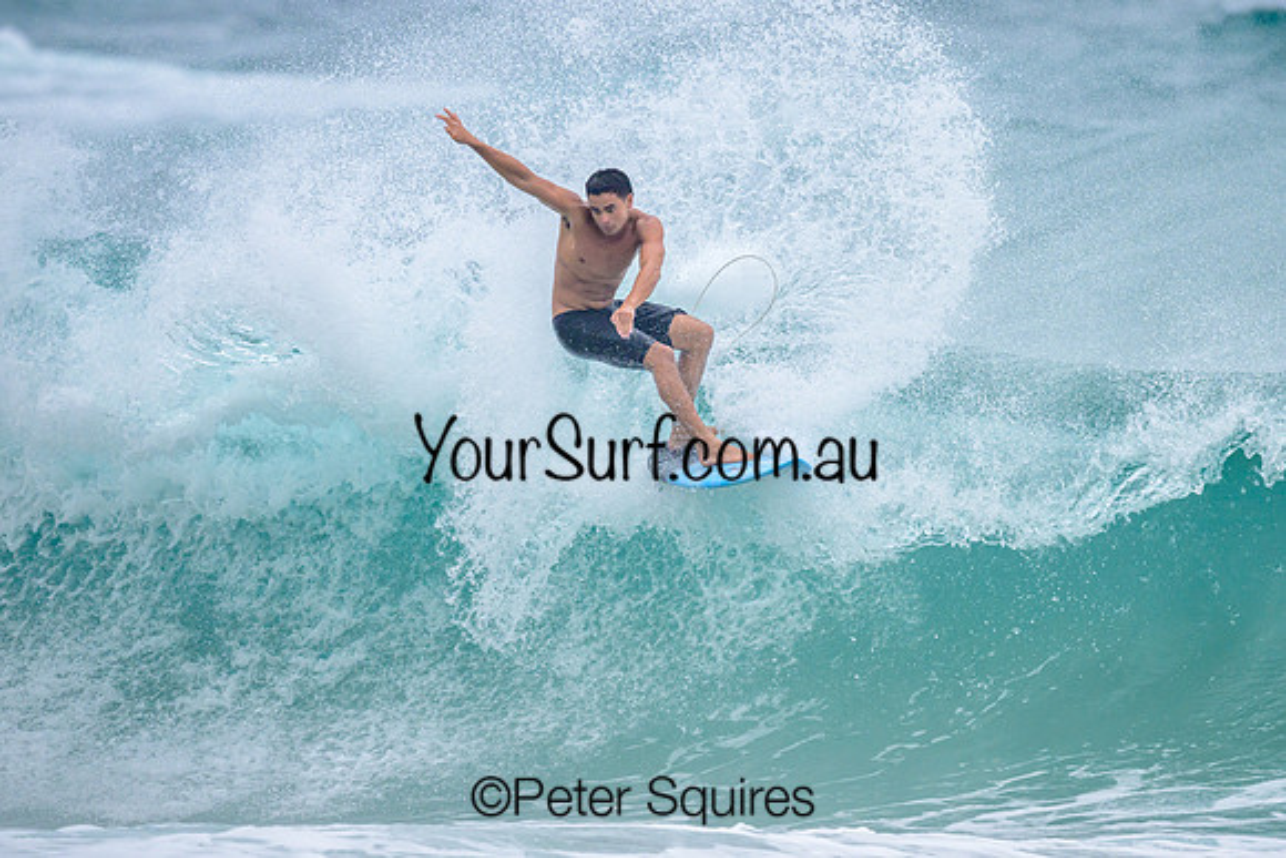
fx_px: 39302
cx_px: 884
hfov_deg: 1.9
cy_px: 424
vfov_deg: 1.3
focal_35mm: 1100
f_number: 6.3
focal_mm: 800
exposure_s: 1/2000
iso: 500
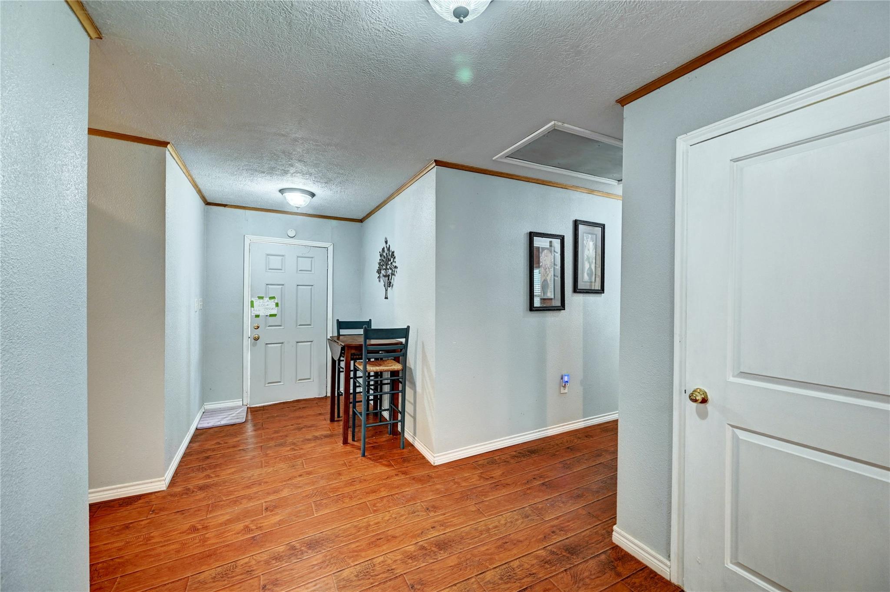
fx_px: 346
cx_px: 445
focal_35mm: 14
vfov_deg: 81.1
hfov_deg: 104.3
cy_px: 296
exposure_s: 1/2.5
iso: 400
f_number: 8
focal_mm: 14
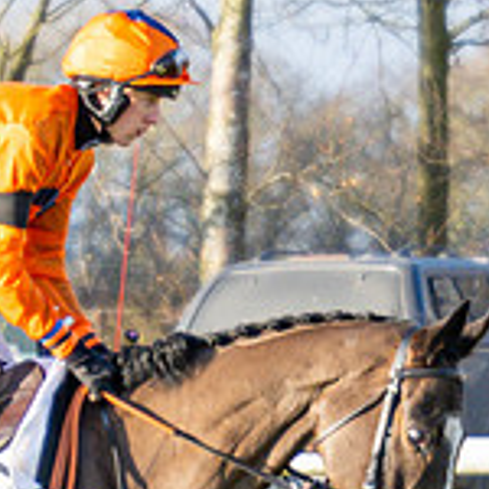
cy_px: 560
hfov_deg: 2.8
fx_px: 10101
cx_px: 1
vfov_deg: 2.8
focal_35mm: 632
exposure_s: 1/1600
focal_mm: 90
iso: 200
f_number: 2.8
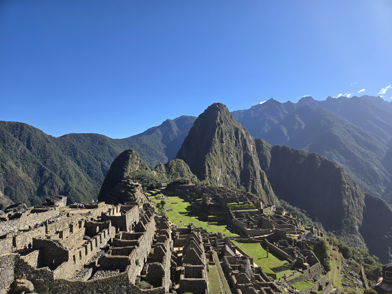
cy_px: 147
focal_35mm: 23
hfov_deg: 73.9
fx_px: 260
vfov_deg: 58.9
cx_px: 196
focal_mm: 5.4
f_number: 1.8
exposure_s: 1/1332
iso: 25
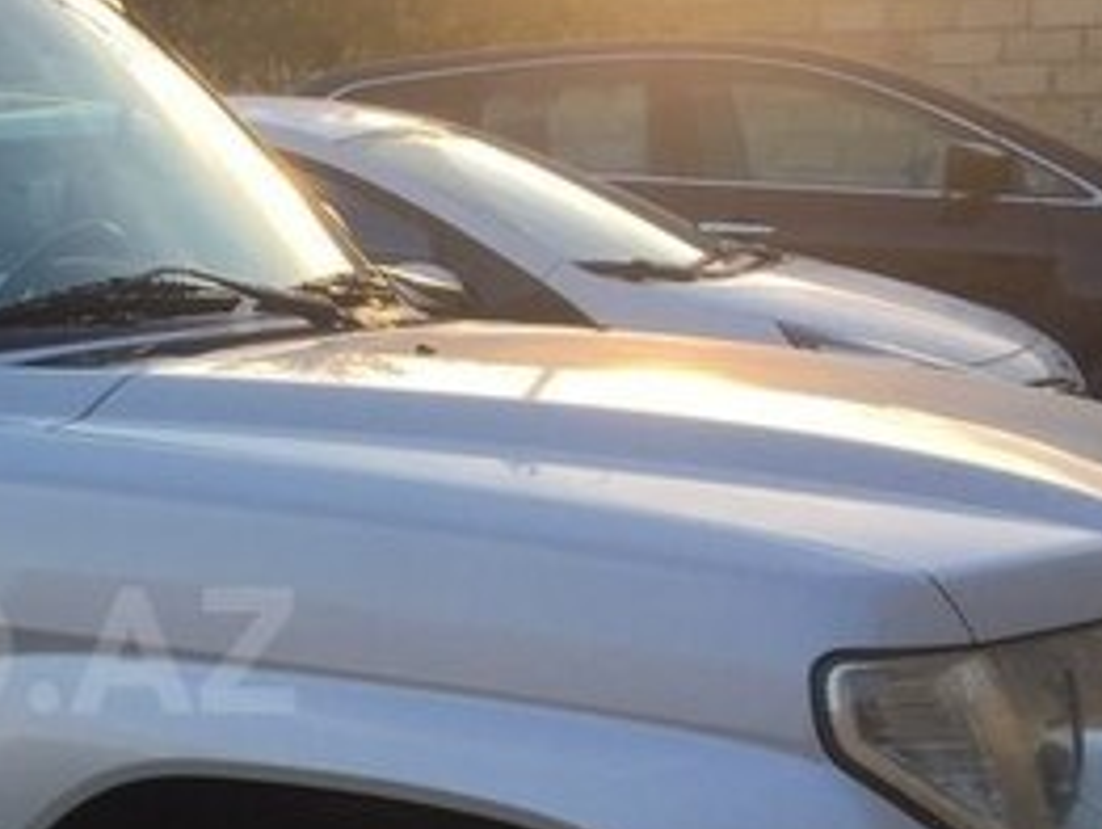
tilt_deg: -11.9
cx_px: -135
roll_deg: +1.6
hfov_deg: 24.7
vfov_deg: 20.0
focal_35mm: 73
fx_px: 2326
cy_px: 650
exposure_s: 1/287
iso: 25
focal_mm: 4.15
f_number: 2.2
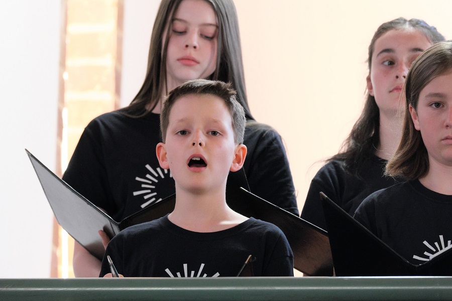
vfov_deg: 2.7
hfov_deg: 4.1
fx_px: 6302
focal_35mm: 502
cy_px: 150
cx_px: 226
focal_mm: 334.9
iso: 8000
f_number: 5.6
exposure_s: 1/100
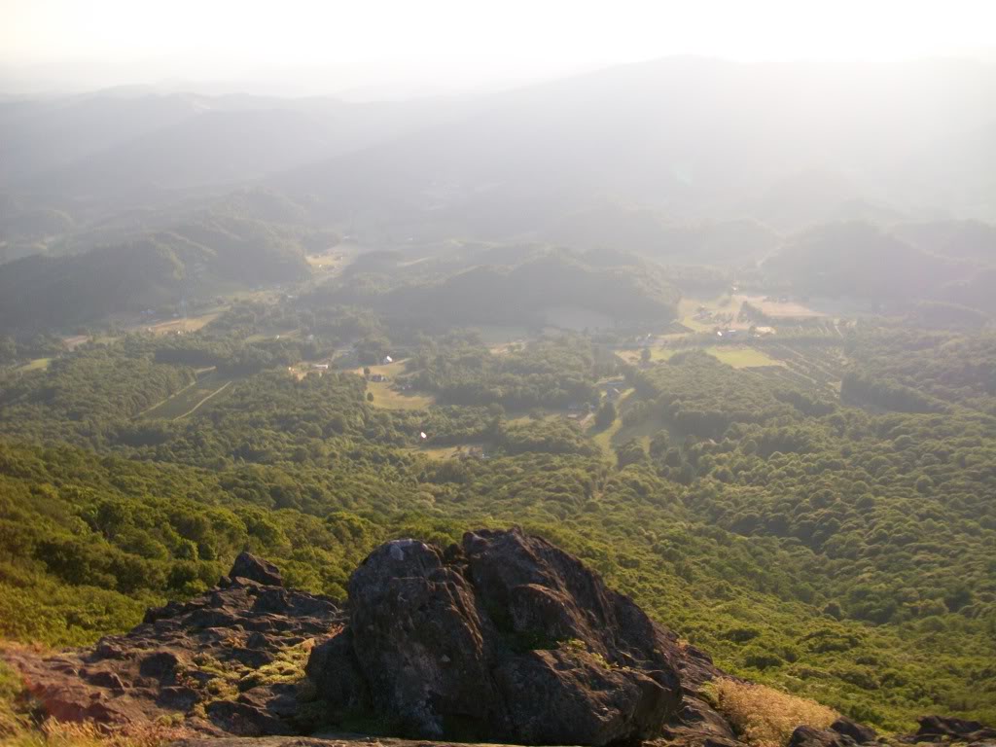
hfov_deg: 54.0
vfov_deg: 41.8
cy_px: 374
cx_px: 498
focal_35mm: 34
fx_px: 978
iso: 64
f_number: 2.7
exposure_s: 1/320
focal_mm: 6.1
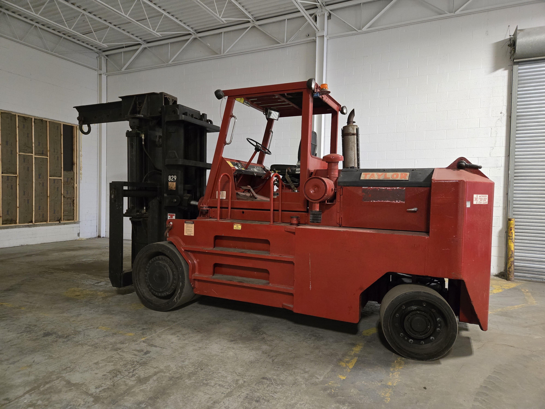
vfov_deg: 58.9
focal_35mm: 23
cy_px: 204
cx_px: 272
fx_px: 362
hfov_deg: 73.9
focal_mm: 5.4
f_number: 1.8
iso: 1000
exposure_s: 1/60
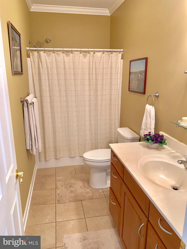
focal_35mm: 26
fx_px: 187
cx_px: 94
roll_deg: -0.2
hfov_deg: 53.1
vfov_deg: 67.3
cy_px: 124
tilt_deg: -14.4
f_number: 1.8
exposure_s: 1/15
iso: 50
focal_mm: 4.25
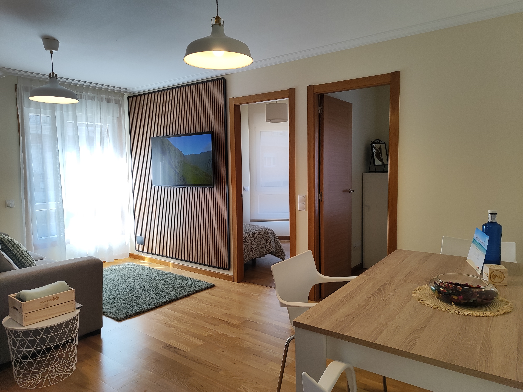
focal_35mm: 24
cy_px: 196
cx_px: 262
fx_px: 363
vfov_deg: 56.8
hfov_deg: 71.6
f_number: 1.89
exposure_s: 1/100
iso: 91
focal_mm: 5.89
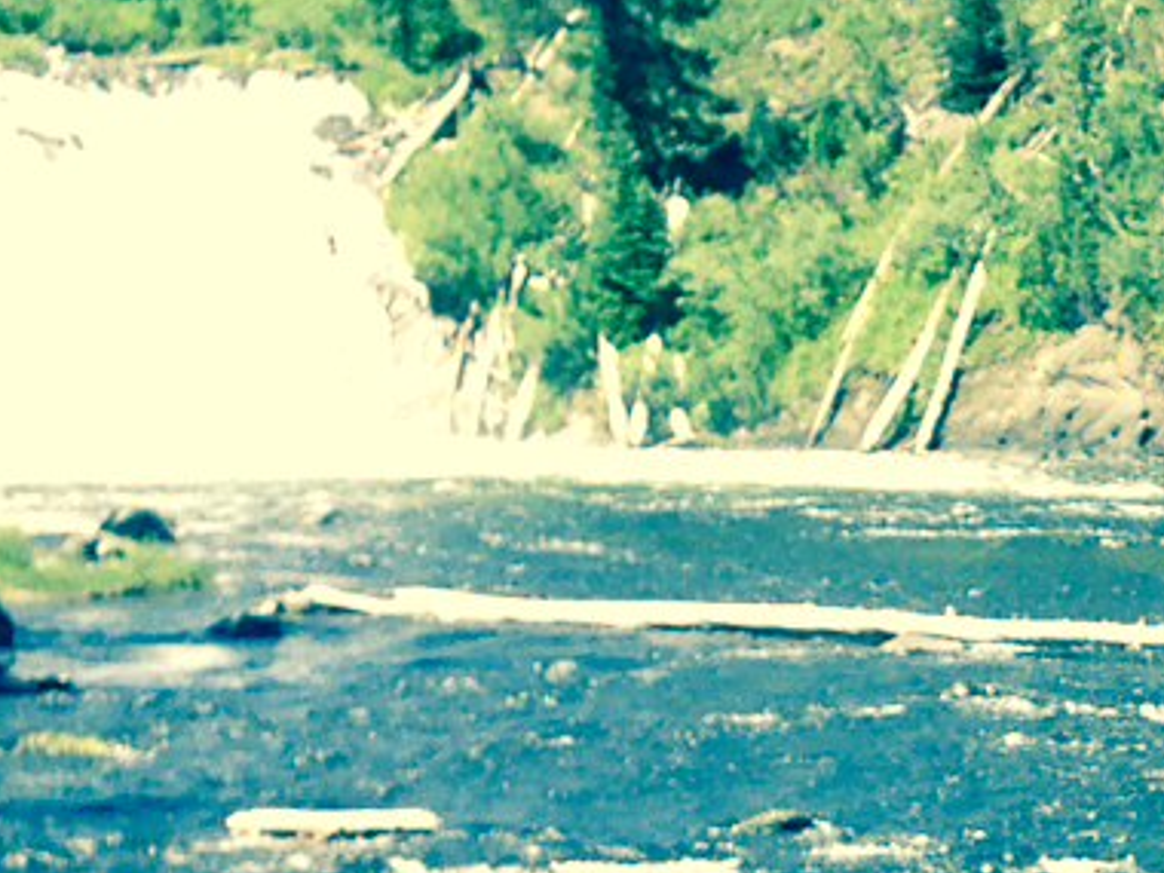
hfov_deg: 10.0
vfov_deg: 8.2
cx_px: 2582
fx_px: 5985
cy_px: 1155
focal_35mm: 178
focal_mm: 4.12
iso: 50
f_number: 2.4
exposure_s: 1/390
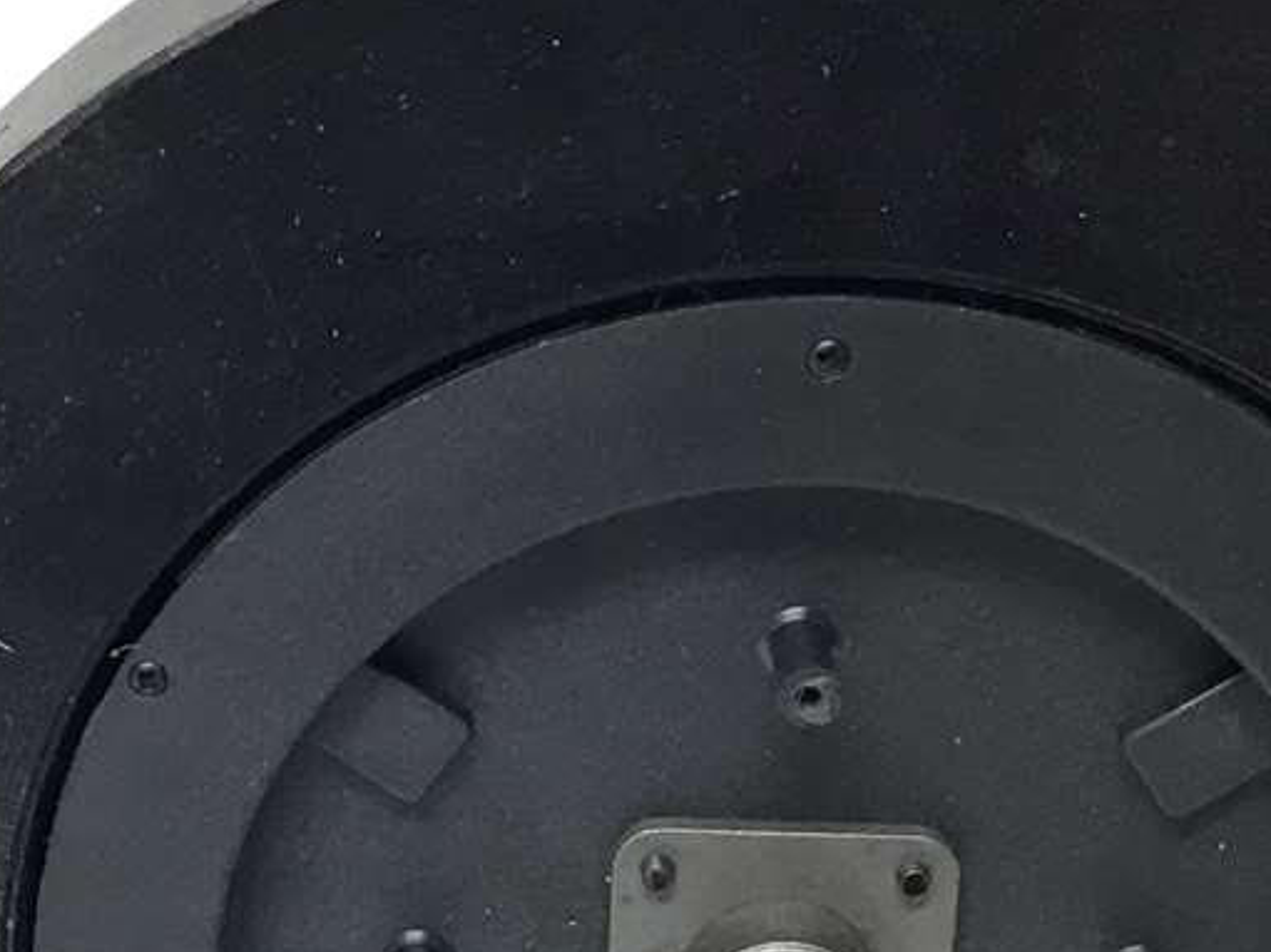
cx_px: 323
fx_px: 3708
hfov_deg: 19.3
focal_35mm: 101
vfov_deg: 14.4
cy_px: 984
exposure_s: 1/30
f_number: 2.4
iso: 80
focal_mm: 3.3
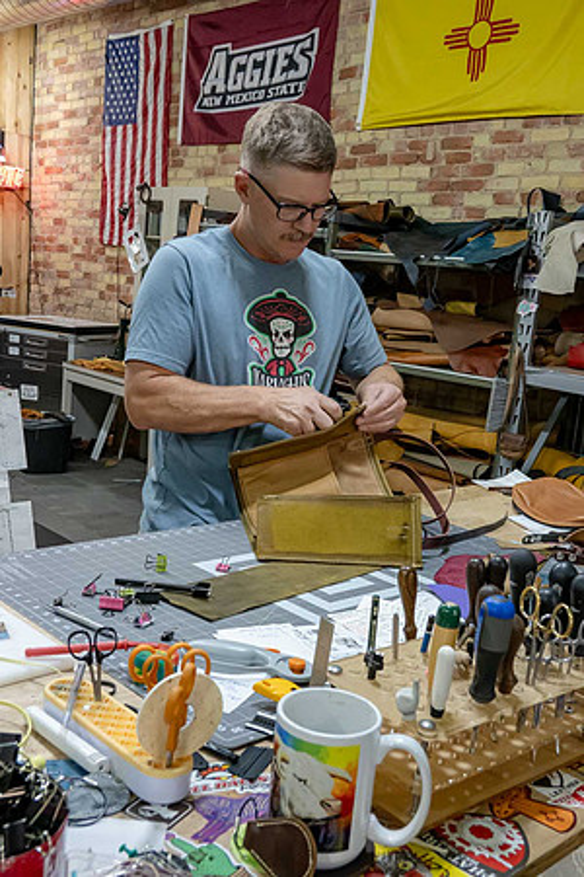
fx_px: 900
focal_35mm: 37
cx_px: 292
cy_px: 438
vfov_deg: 51.9
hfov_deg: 35.9
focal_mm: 13.84
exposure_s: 1/80
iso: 1250
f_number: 4.5
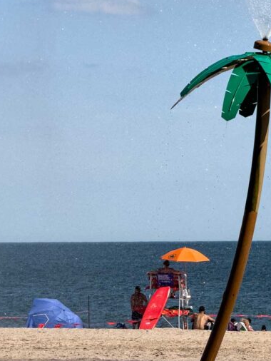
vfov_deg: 7.7
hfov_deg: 5.8
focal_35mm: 256
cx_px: 109
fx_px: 2670
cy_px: 160
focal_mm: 15.66
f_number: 2.8
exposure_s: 1/2400
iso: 50
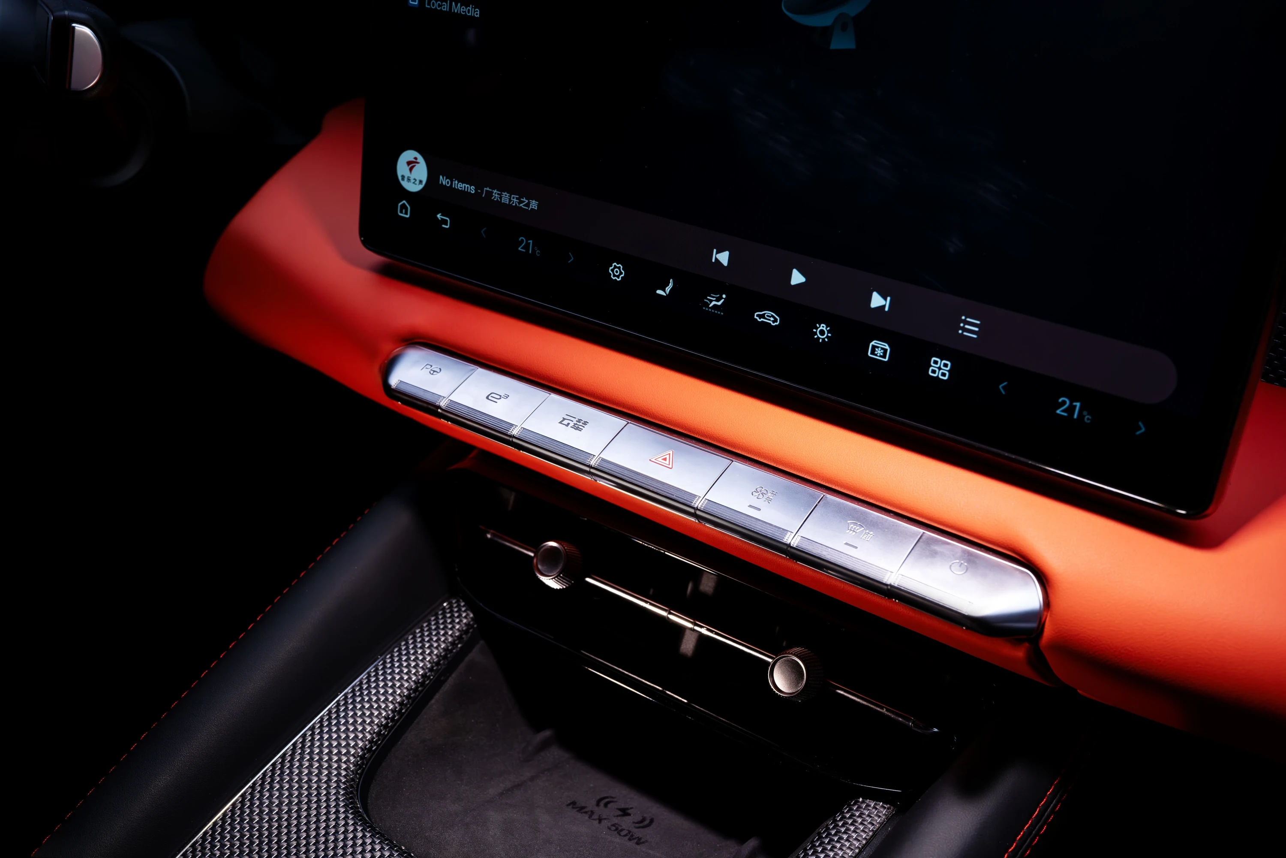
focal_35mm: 38
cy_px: 429
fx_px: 1357
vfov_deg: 35.1
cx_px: 643
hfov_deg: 50.7
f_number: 8
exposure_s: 1/40
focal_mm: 38
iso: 400
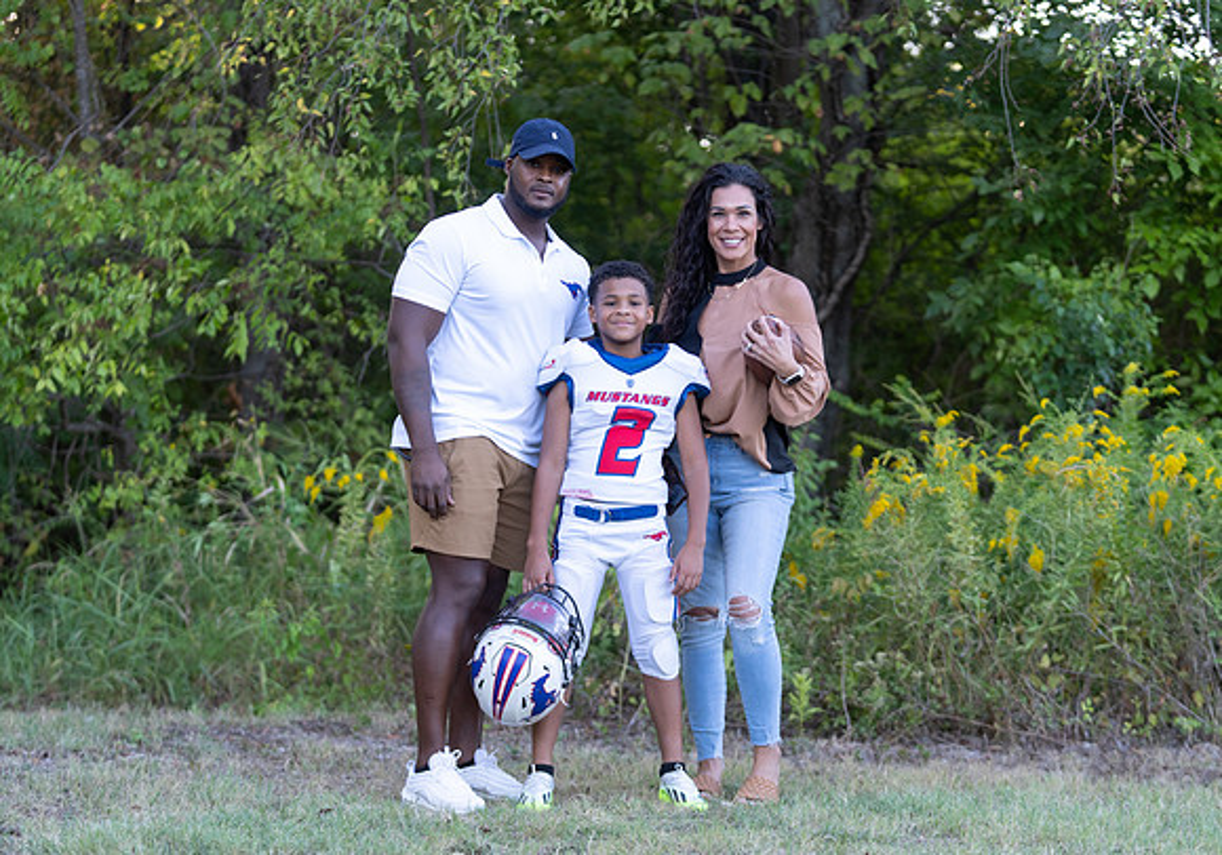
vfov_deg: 16.4
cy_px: 462
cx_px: 614
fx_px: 2969
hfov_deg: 23.3
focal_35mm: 86
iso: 320
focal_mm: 77
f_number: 2.8
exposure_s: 1/320
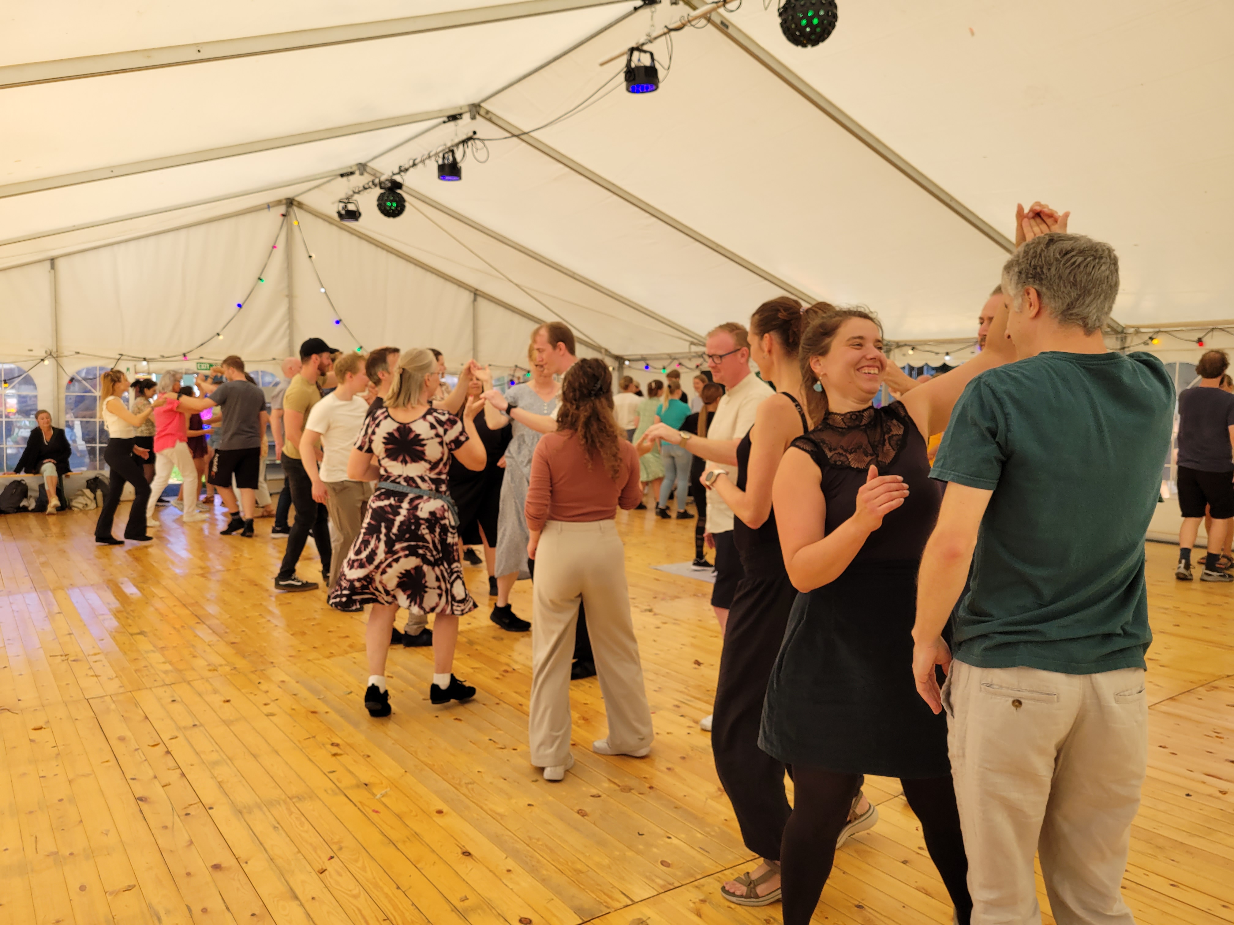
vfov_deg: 53.1
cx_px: 617
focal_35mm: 26
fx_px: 927
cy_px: 462
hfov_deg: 67.3
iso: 40
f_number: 1.8
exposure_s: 1/586
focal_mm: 5.4
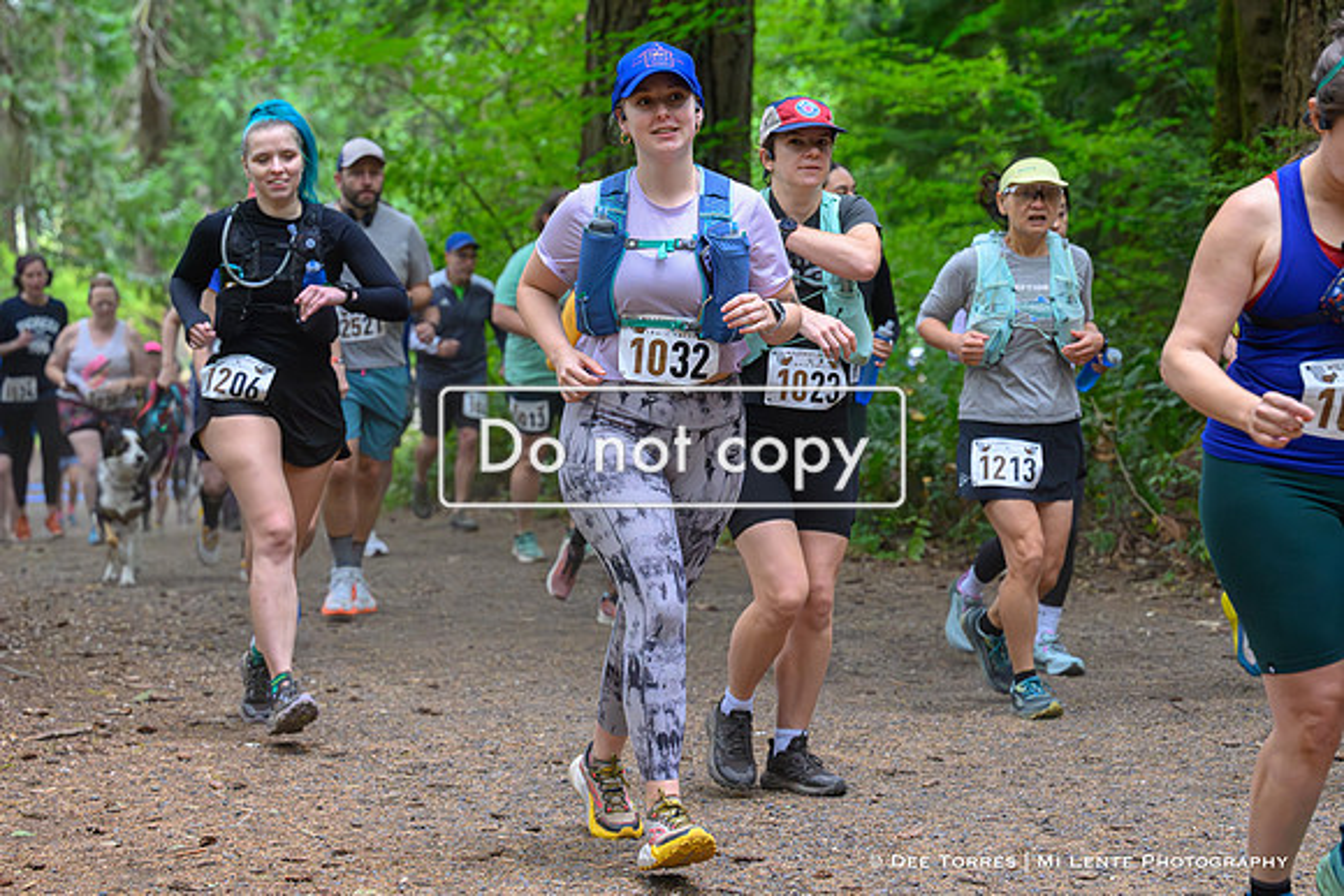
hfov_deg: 24.6
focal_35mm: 82
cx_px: 660
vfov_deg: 16.6
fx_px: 3078
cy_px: 394
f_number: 4
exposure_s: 1/640
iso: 8000
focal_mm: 70
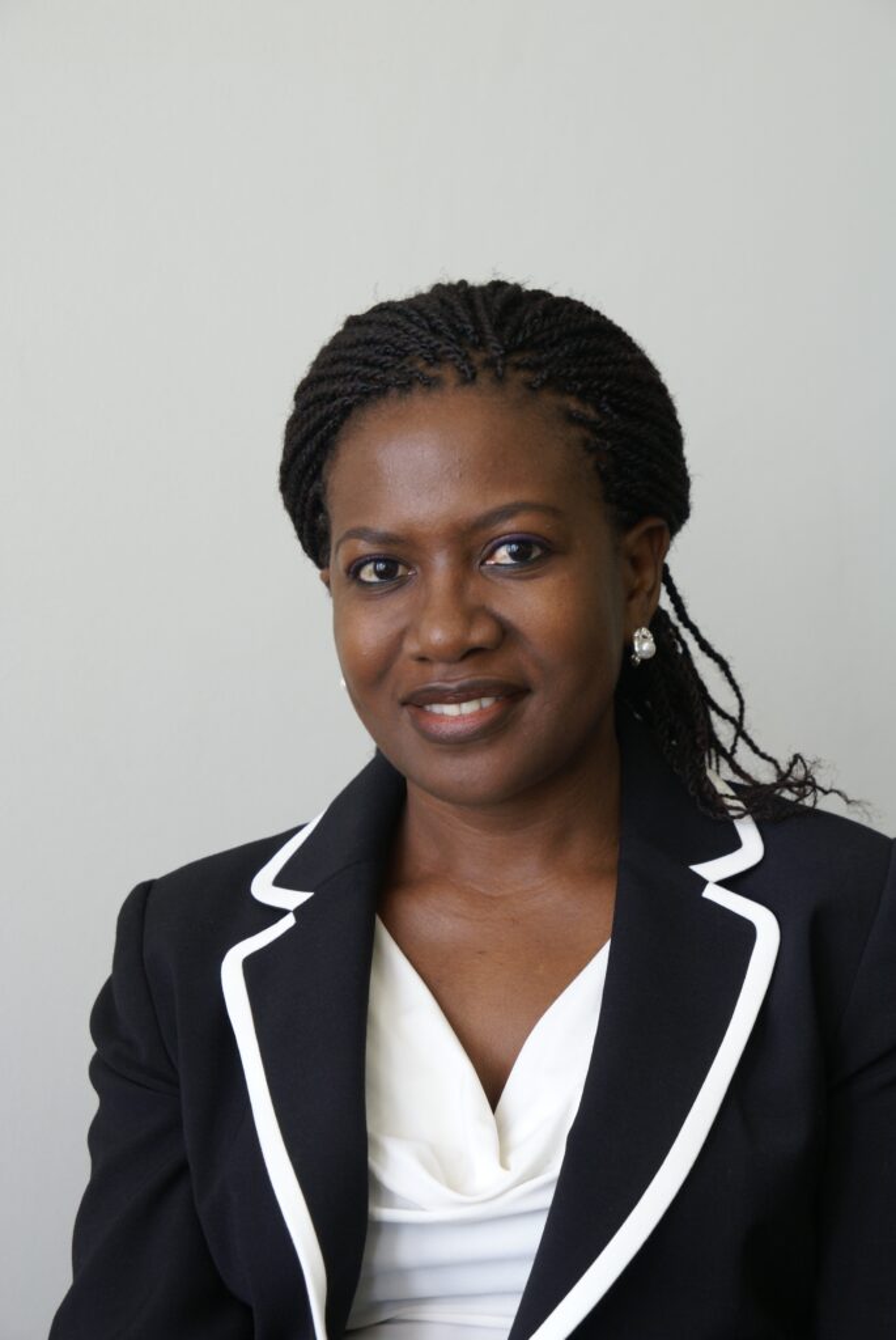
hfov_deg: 18.2
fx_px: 2793
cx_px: 448
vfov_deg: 27.0
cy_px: 670
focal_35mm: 75
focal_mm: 50
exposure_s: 1/25
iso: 200
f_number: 5.6
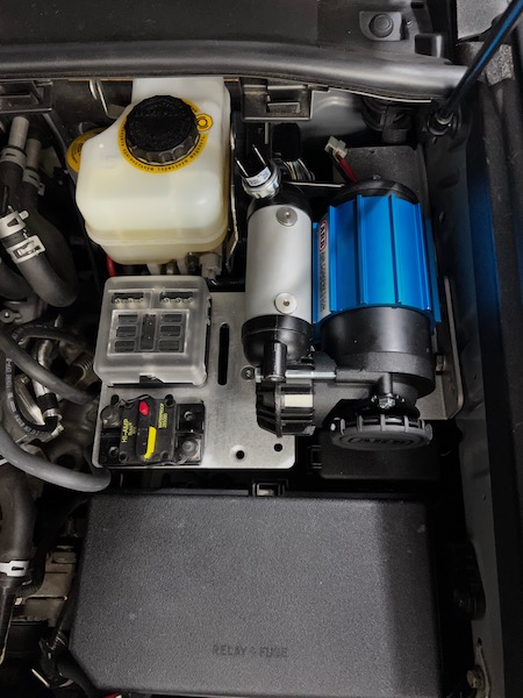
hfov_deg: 53.1
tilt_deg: -70.4
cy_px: 349
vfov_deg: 67.3
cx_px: 262
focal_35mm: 26
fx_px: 524
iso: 500
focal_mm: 5.7
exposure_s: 1/40
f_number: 1.5
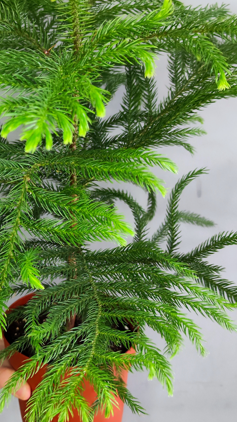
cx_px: 51
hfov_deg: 34.7
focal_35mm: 33
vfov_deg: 59.5
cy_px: 207
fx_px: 369
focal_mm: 7.01
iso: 1400
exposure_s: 1/61.4
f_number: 1.69
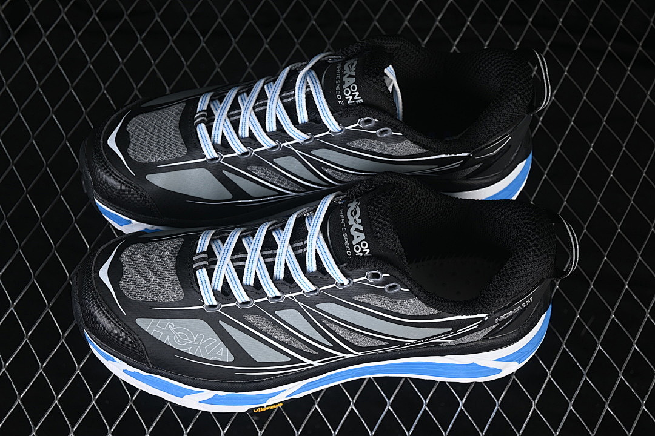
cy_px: 218
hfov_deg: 27.0
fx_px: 1364
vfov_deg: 18.2
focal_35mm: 75
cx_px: 328
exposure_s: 1/60
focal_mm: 50
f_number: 6.3
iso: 160
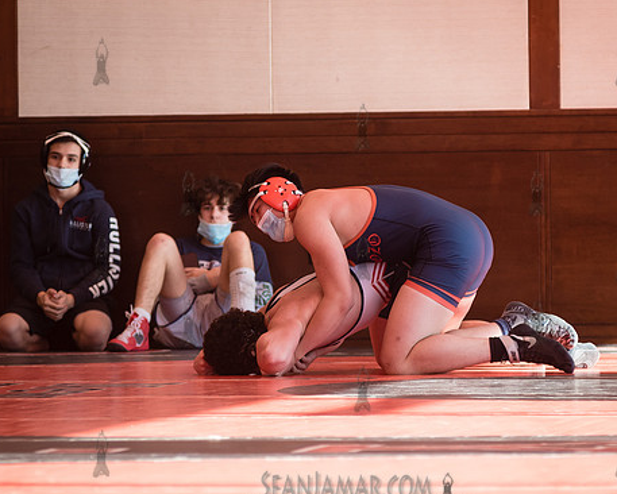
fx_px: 7490
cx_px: 362
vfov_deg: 3.8
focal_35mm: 410
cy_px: 257
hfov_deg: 4.7
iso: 400
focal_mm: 200
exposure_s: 1/400
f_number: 4
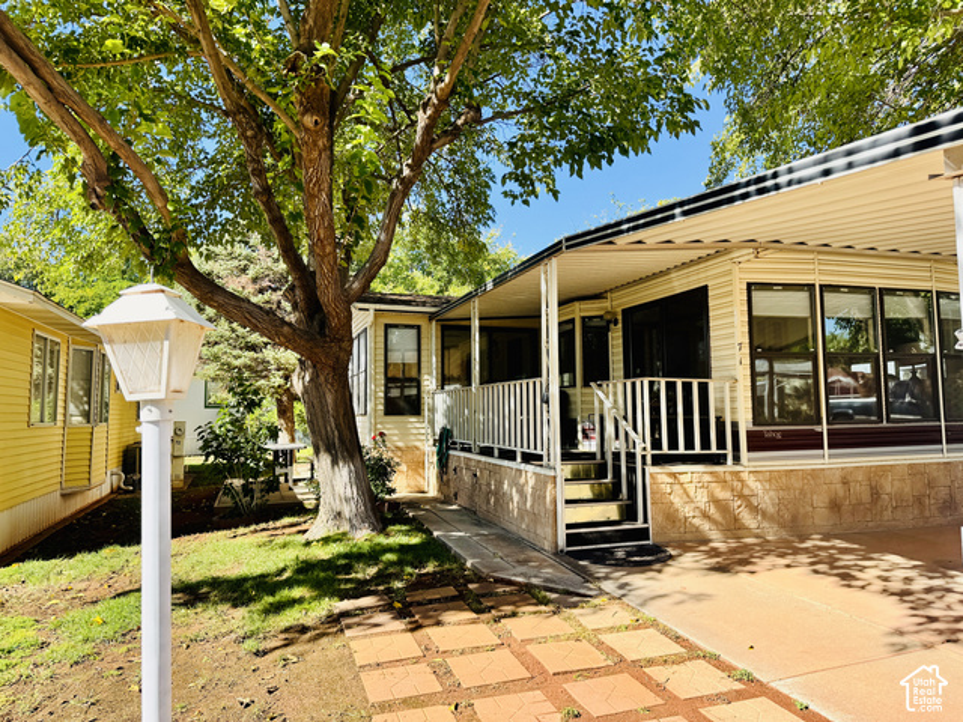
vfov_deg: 56.8
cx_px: 482
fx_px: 668
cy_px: 361
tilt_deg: +3.3
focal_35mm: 24
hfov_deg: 71.6
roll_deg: +0.2
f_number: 1.78
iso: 80
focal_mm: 6.76
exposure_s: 1/1524
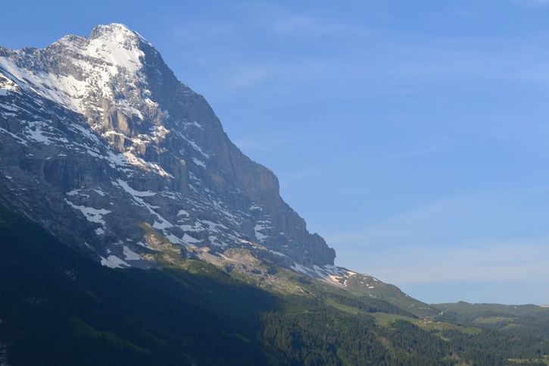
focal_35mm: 63
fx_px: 960
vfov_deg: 21.6
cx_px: 274
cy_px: 183
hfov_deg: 31.9
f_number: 11
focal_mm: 42
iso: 400
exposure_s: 1/400
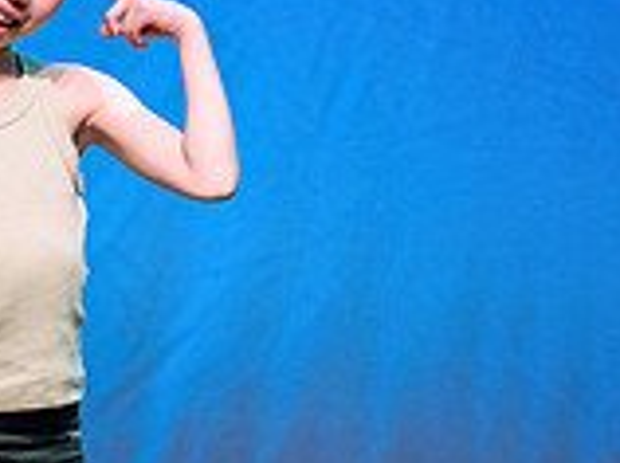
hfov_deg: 2.1
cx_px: 346
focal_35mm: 968
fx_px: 17311
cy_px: 409
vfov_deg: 1.5
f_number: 2.8
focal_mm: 200
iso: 1250
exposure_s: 1/500
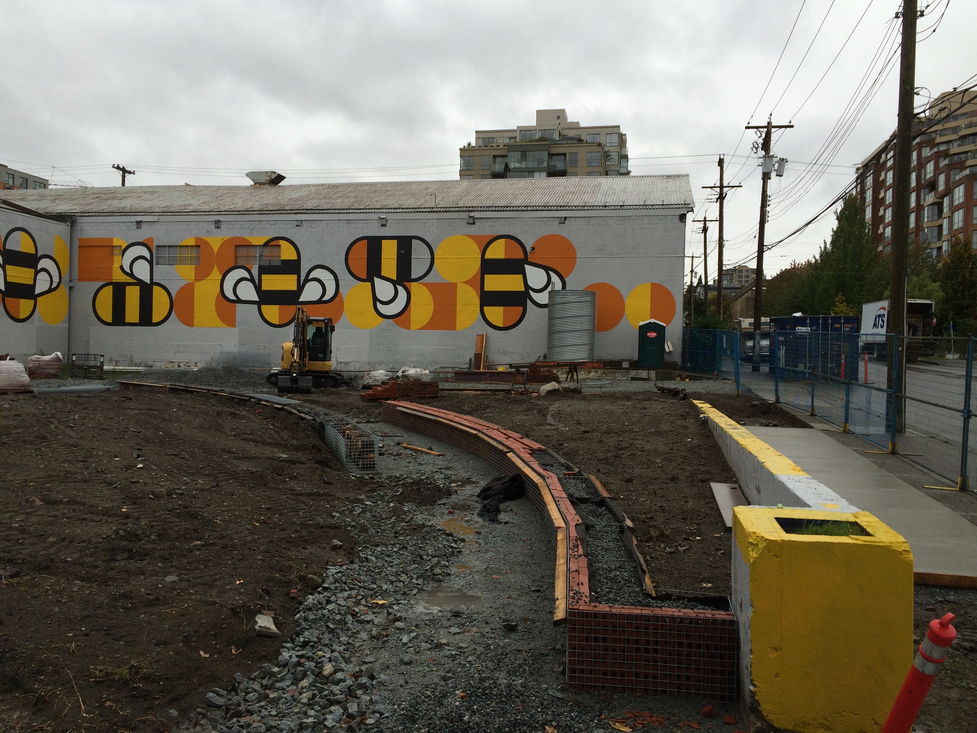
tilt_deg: -0.5
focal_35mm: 29
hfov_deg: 61.7
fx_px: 818
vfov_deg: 48.2
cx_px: 488
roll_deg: -0.2
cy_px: 366
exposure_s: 1/321
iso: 32
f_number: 2.2
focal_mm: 4.15
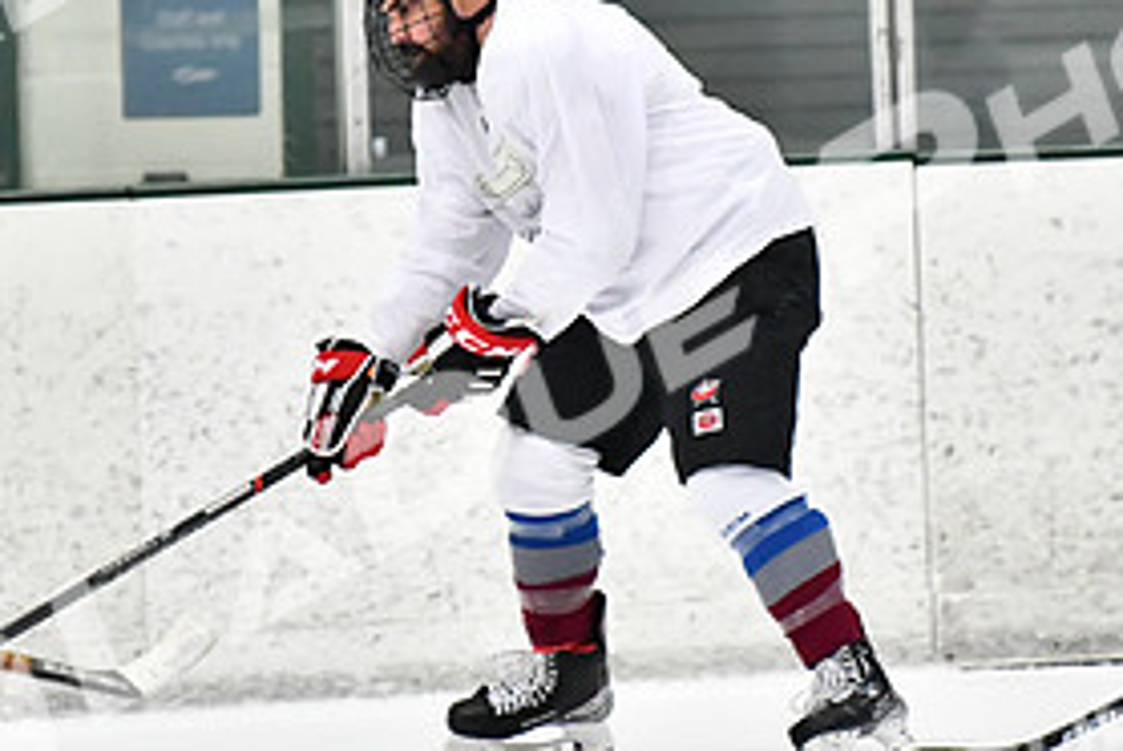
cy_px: 349
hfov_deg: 3.5
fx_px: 18549
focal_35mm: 594
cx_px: 590
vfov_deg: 2.3
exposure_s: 1/1600
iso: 6400
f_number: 2.8
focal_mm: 190
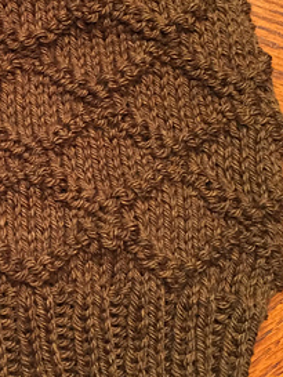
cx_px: -8
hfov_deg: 20.8
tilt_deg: -77.4
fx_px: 741
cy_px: 120
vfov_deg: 28.3
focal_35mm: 68
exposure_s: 1/17
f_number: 2.2
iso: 250
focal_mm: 4.15
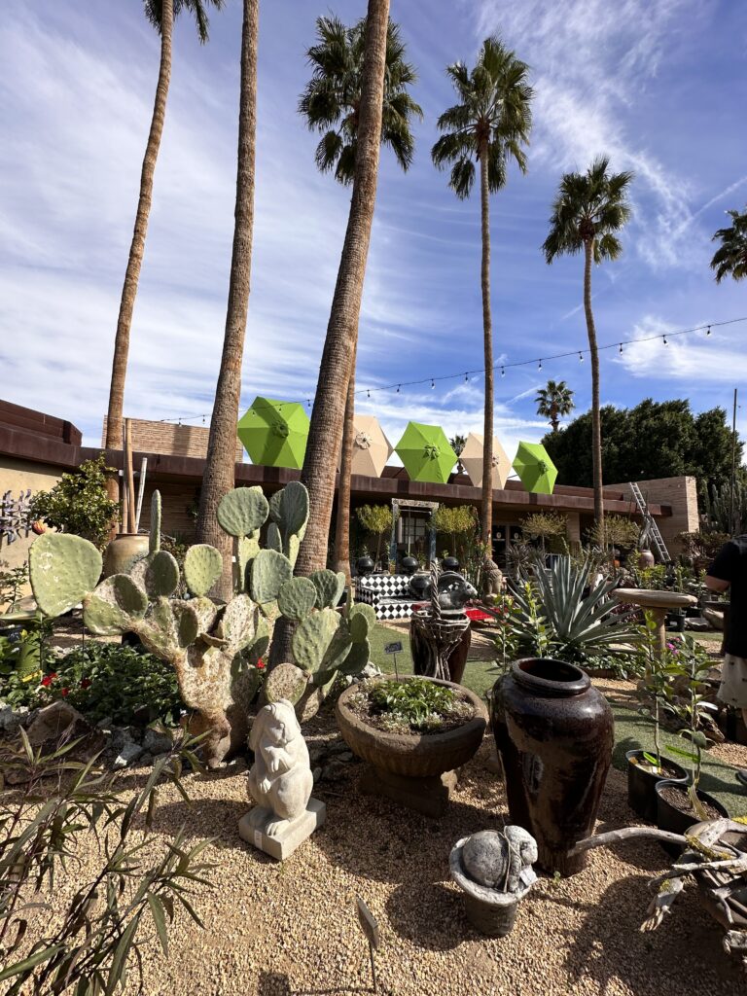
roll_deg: -1.4
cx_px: 374
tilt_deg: +6.2
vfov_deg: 102.1
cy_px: 498
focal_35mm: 14
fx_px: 403
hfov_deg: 85.7
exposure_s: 1/1949
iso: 50
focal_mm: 2.22
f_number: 2.2
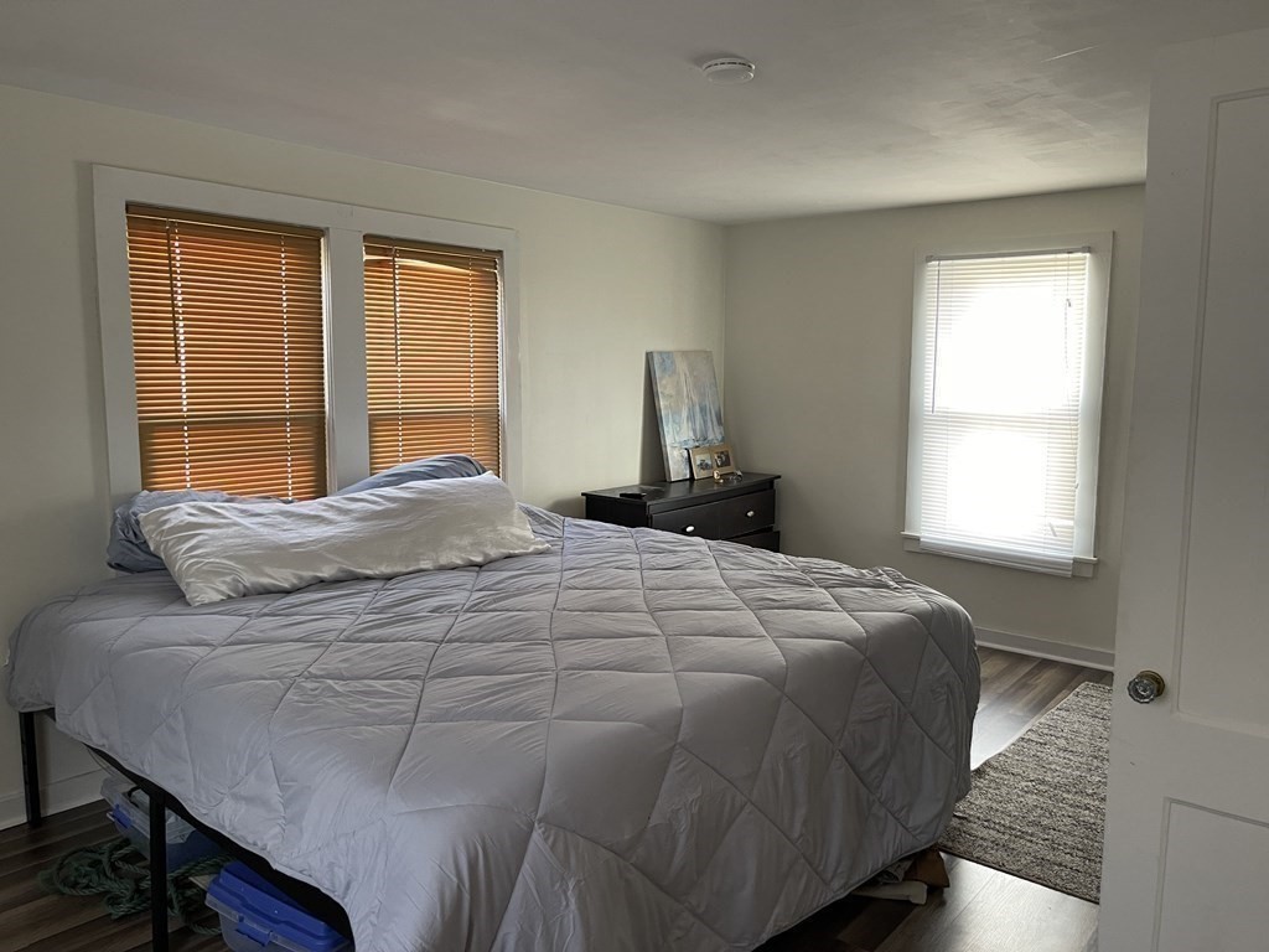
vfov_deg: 53.1
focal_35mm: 26
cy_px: 476
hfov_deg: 67.3
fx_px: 953
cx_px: 634
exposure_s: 1/60
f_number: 1.6
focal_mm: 5.1
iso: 125
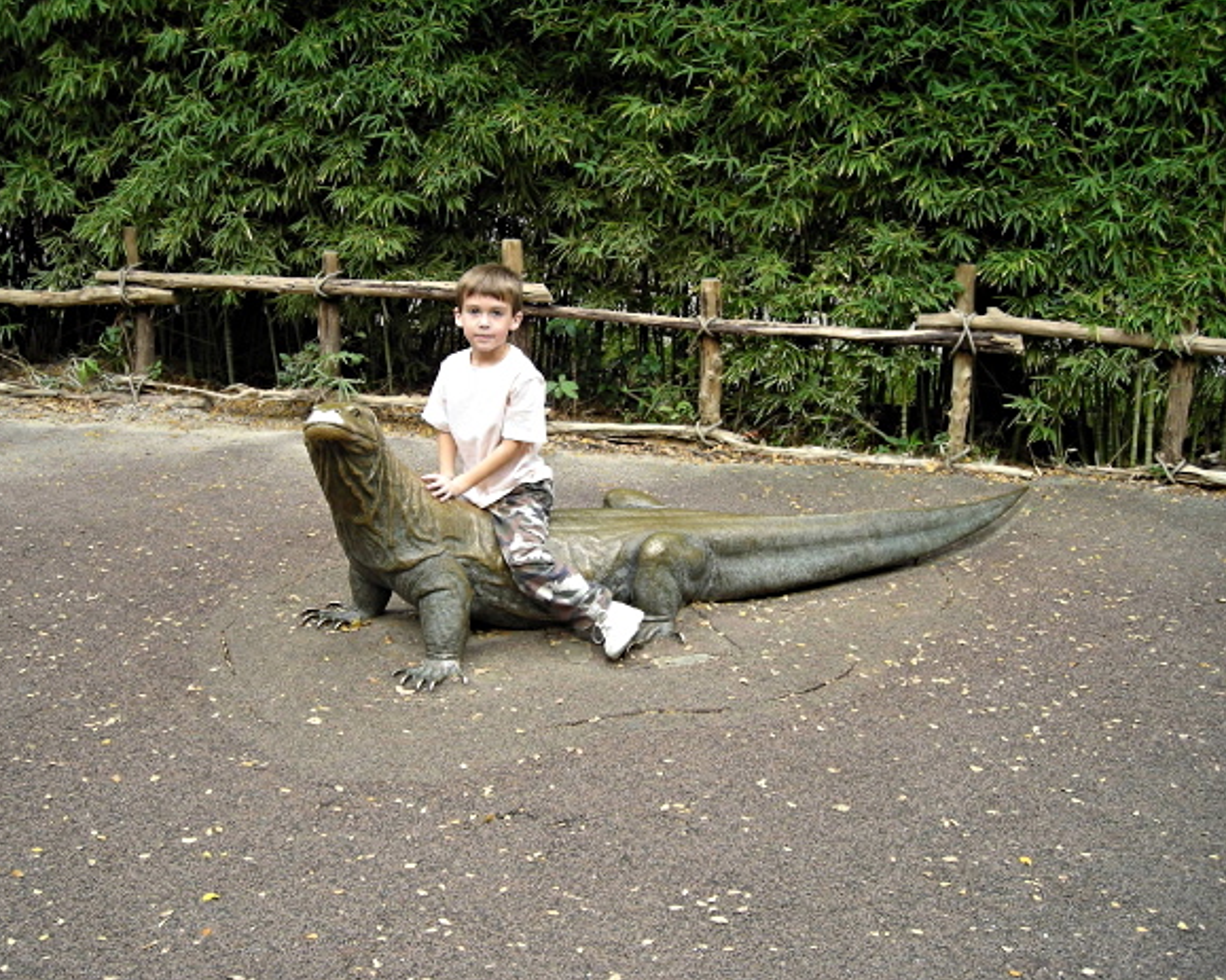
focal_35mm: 41
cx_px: 551
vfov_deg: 36.5
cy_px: 474
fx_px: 1487
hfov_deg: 44.7
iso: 50
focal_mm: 6.3
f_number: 3.2
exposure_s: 1/34.3
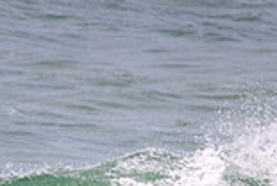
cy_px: 334
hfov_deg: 0.7
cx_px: 130
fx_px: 23035
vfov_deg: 0.5
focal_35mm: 2988
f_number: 11
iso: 1100
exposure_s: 1/2000
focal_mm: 800
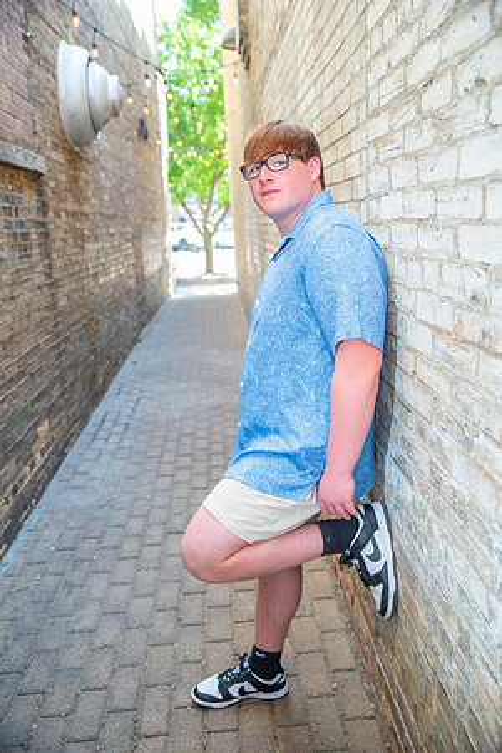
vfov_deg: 58.7
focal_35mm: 32
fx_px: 669
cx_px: 251
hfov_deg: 41.1
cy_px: 376
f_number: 2.8
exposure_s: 1/80
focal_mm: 32
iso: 160
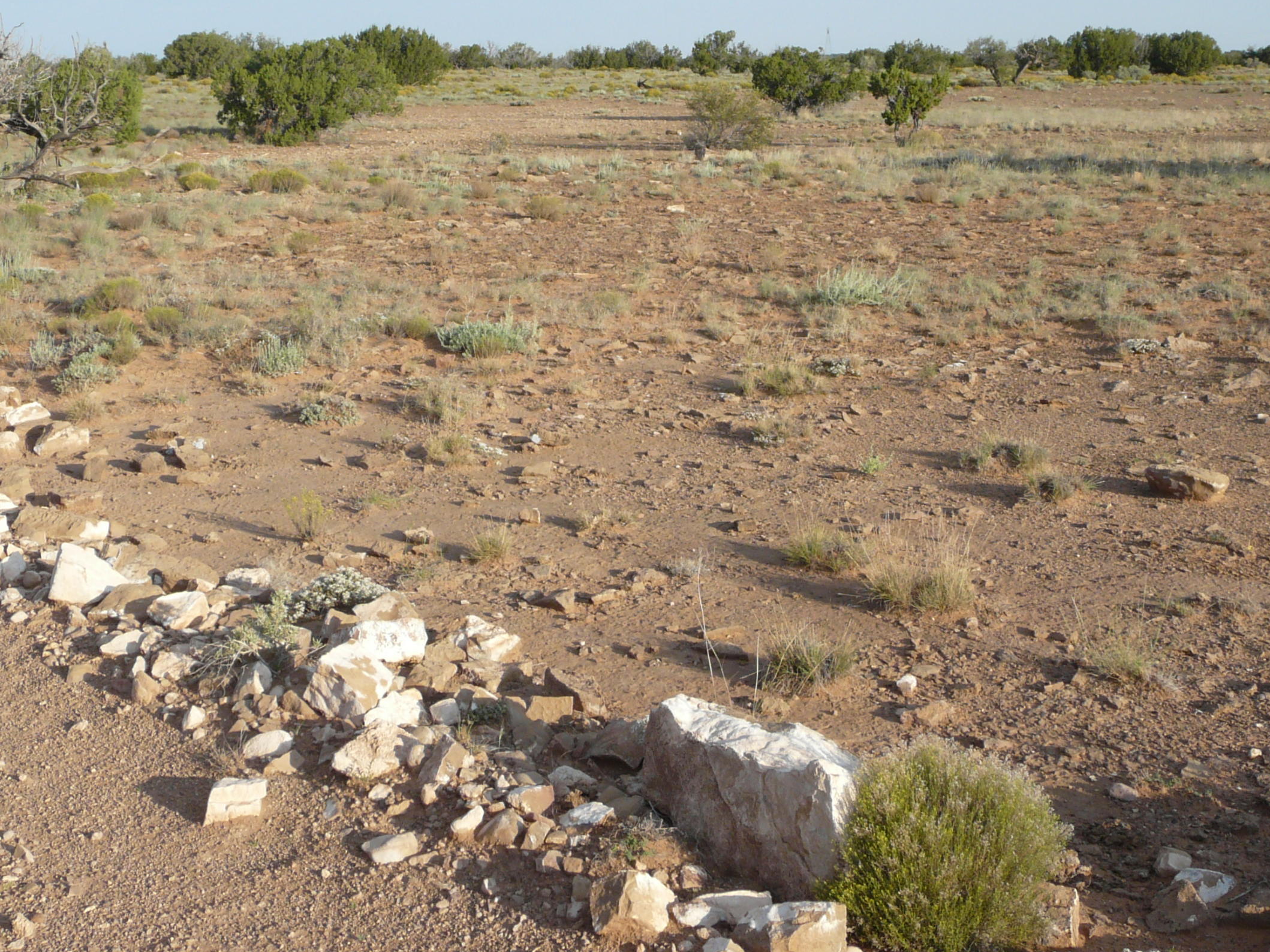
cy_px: 284
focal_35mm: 51
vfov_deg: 28.3
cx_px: 708
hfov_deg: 37.4
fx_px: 1871
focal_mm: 5.9
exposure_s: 1/800
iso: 100
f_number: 2.8
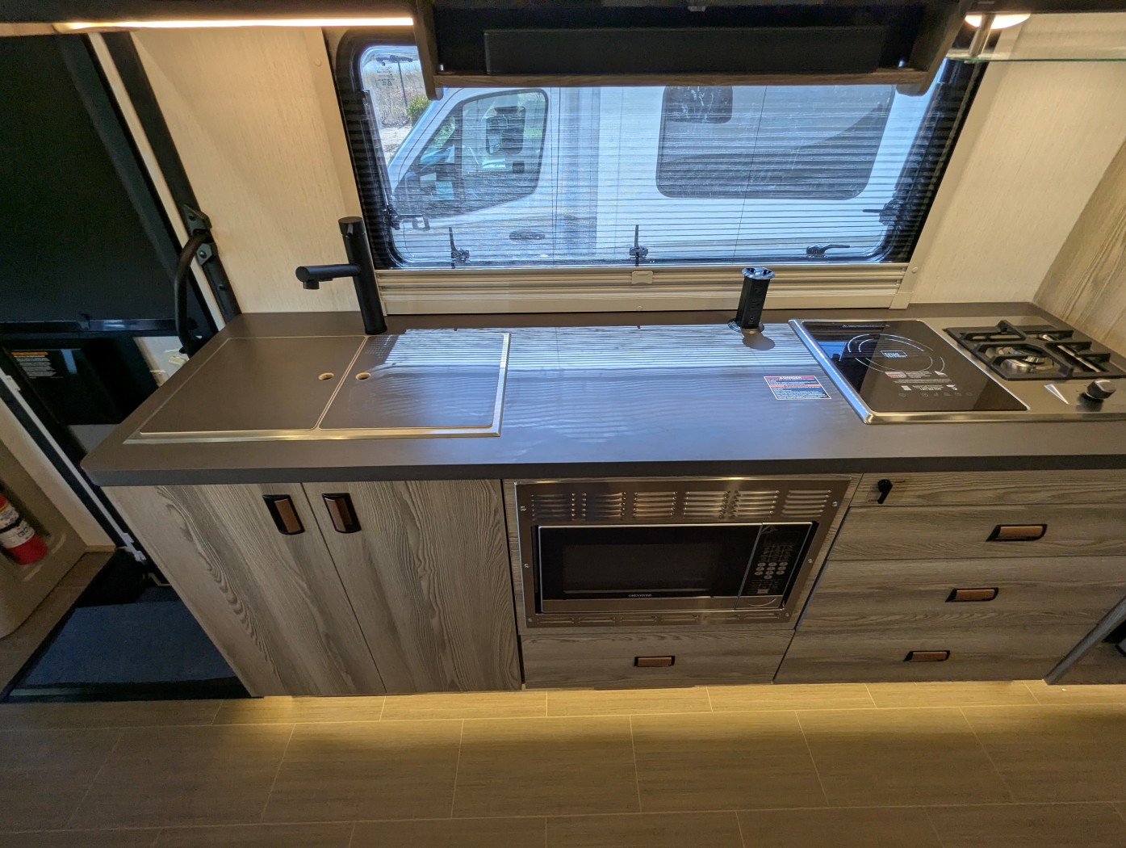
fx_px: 521
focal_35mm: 16
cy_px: 424
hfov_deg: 94.4
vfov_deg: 78.2
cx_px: 563
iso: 116
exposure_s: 1/123
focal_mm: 2.35
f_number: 2.2
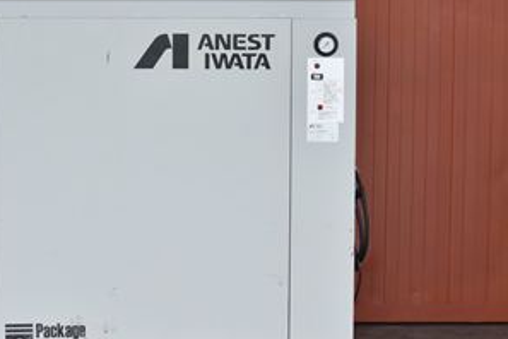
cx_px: 144
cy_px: 149
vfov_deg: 9.9
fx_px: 1959
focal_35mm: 139
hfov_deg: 14.7
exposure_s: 1/1000
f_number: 6.3
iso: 1250
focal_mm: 55
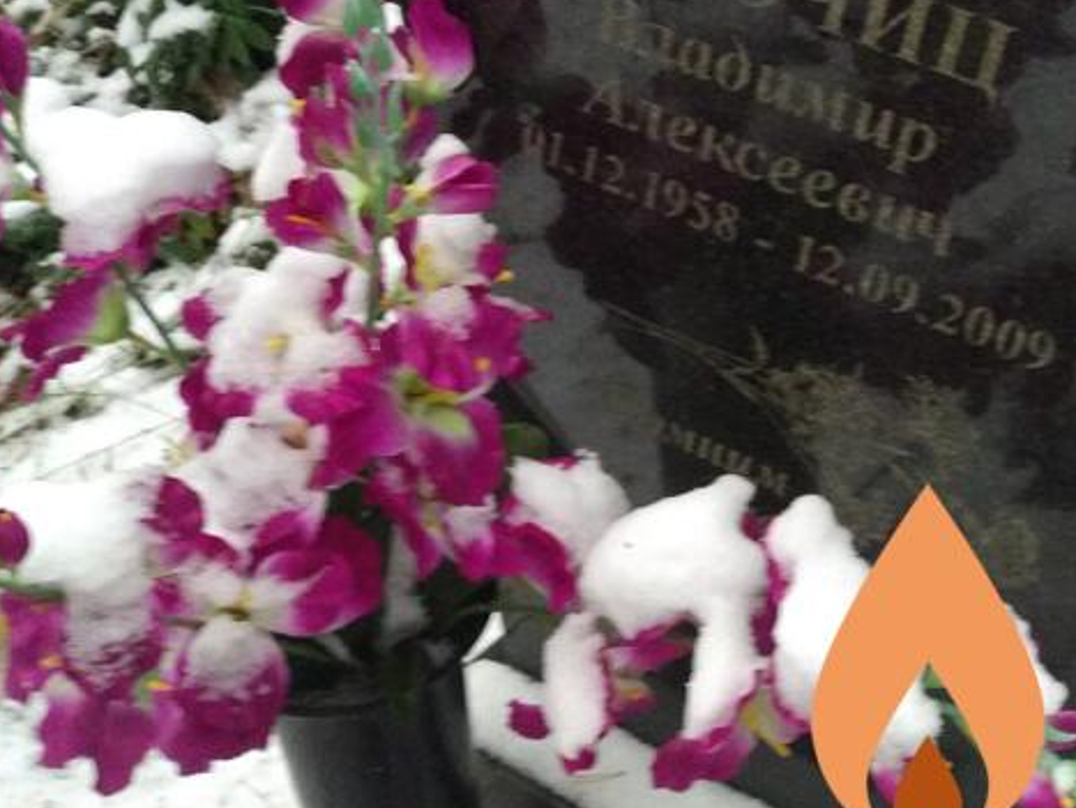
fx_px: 2769
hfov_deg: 21.8
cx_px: 823
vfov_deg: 16.5
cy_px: 163
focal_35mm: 89
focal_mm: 5.99
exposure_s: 1/40
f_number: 2.6
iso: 800
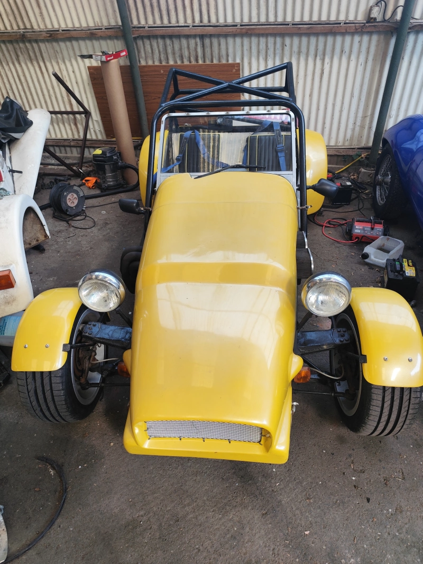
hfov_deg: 58.9
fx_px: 375
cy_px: 282
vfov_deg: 73.9
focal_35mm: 23
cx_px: 212
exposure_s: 1/100
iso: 100
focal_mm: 6.19
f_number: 1.65
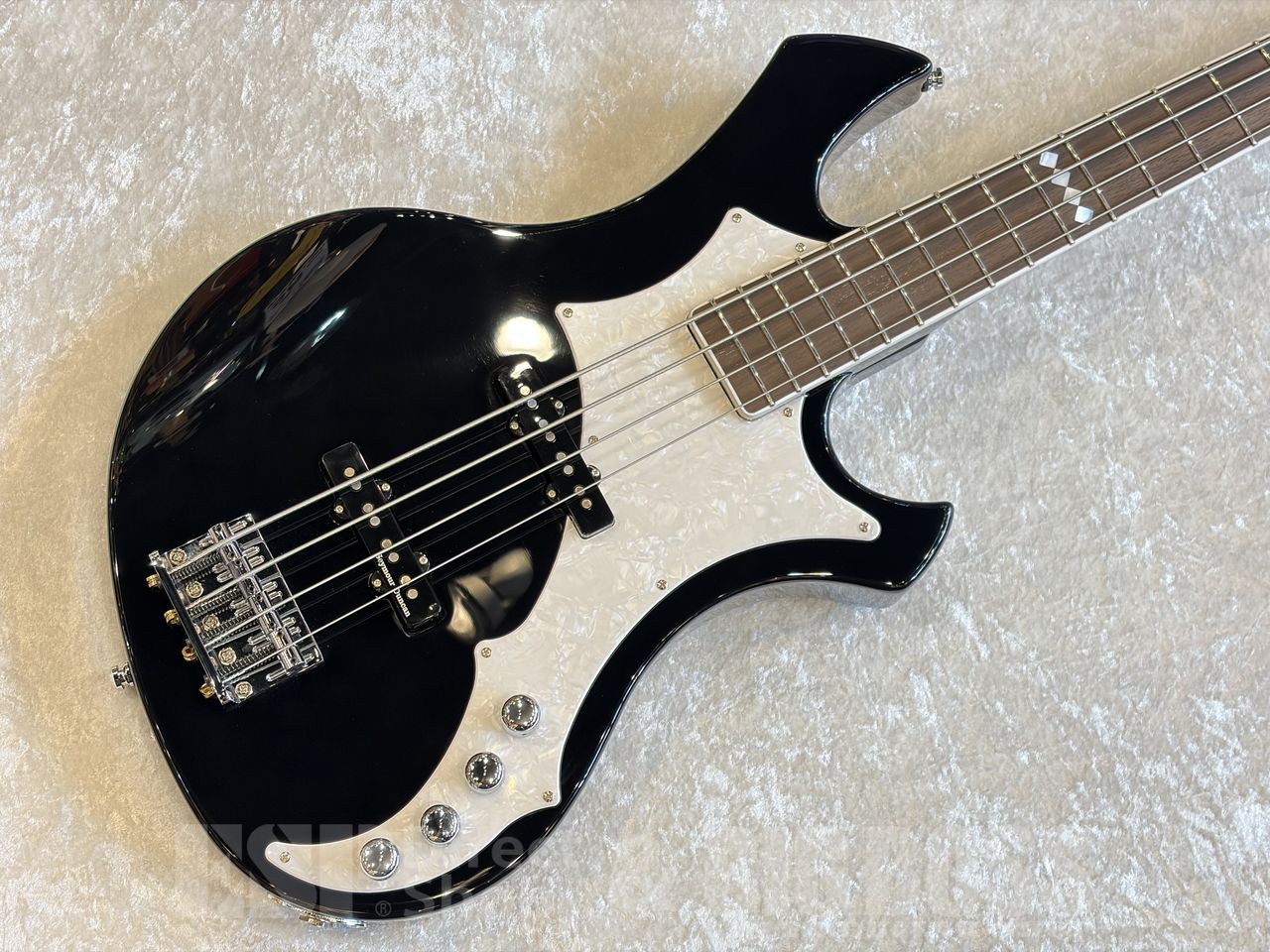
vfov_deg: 28.0
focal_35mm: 52
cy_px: 476
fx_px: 1908
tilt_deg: -73.3
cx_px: 635
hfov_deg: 36.8
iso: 125
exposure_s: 1/40
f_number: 1.6
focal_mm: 5.96
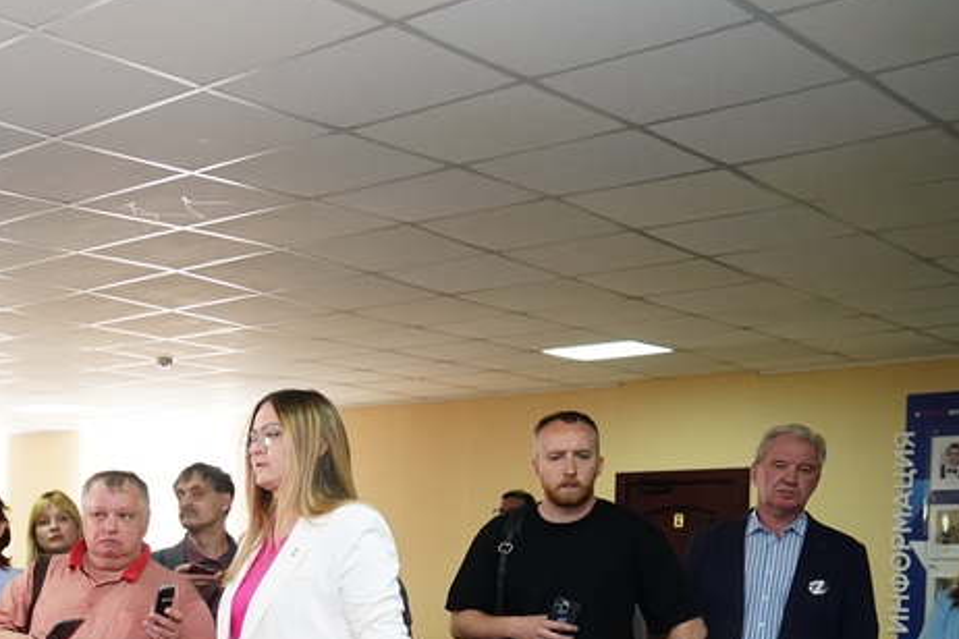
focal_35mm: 52
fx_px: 1385
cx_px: -46
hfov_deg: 34.1
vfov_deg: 24.8
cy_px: 632
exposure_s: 1/100
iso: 3200
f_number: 4.5
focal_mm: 24
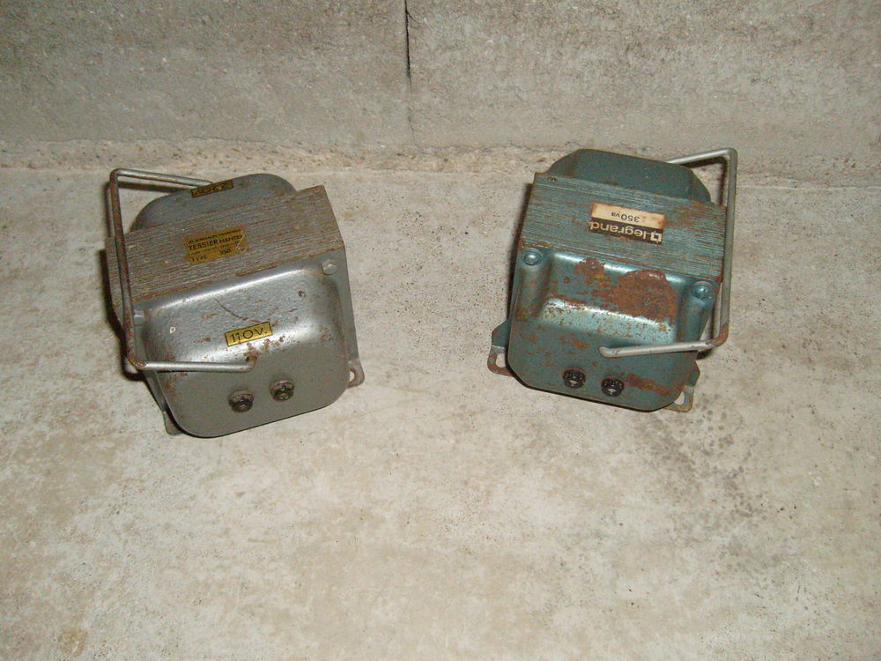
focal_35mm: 35
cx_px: 440
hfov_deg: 52.6
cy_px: 330
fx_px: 891
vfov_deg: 40.7
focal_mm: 5.8
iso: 400
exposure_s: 1/45
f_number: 2.8
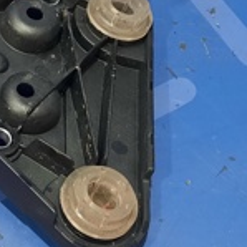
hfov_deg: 17.7
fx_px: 767
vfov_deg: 18.3
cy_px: 98
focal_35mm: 95
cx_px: -17
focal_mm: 4.6
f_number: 2
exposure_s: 1/33
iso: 320
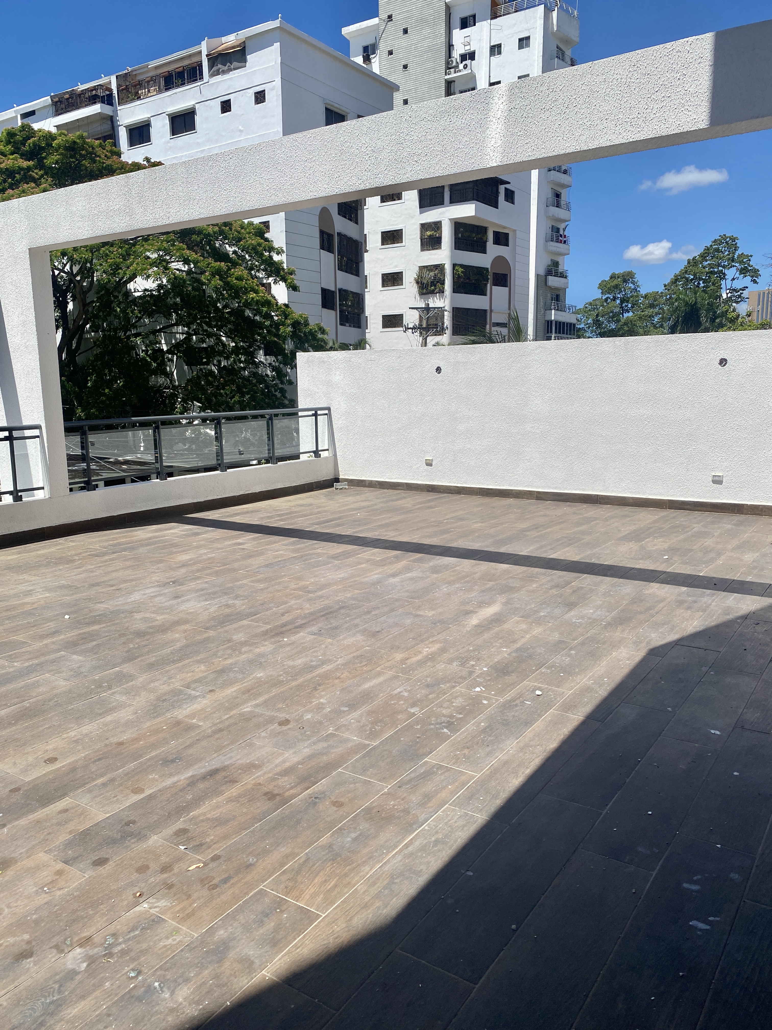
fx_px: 773
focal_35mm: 26
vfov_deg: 67.3
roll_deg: +1.7
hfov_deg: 53.1
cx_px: 386
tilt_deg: -10.6
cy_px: 515
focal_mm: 4.25
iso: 32
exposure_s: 1/4808
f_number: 1.8
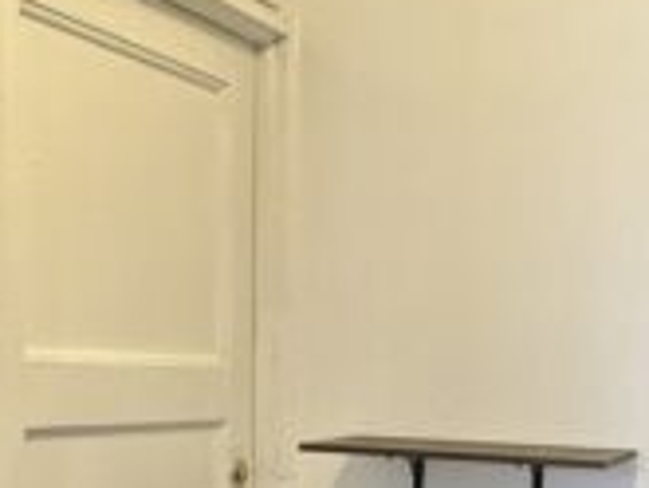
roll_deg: -1.0
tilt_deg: -6.6
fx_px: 1220
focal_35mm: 65
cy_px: 512
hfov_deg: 29.8
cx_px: 366
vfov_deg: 21.6
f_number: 2.2
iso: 200
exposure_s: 1/60
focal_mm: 2.22
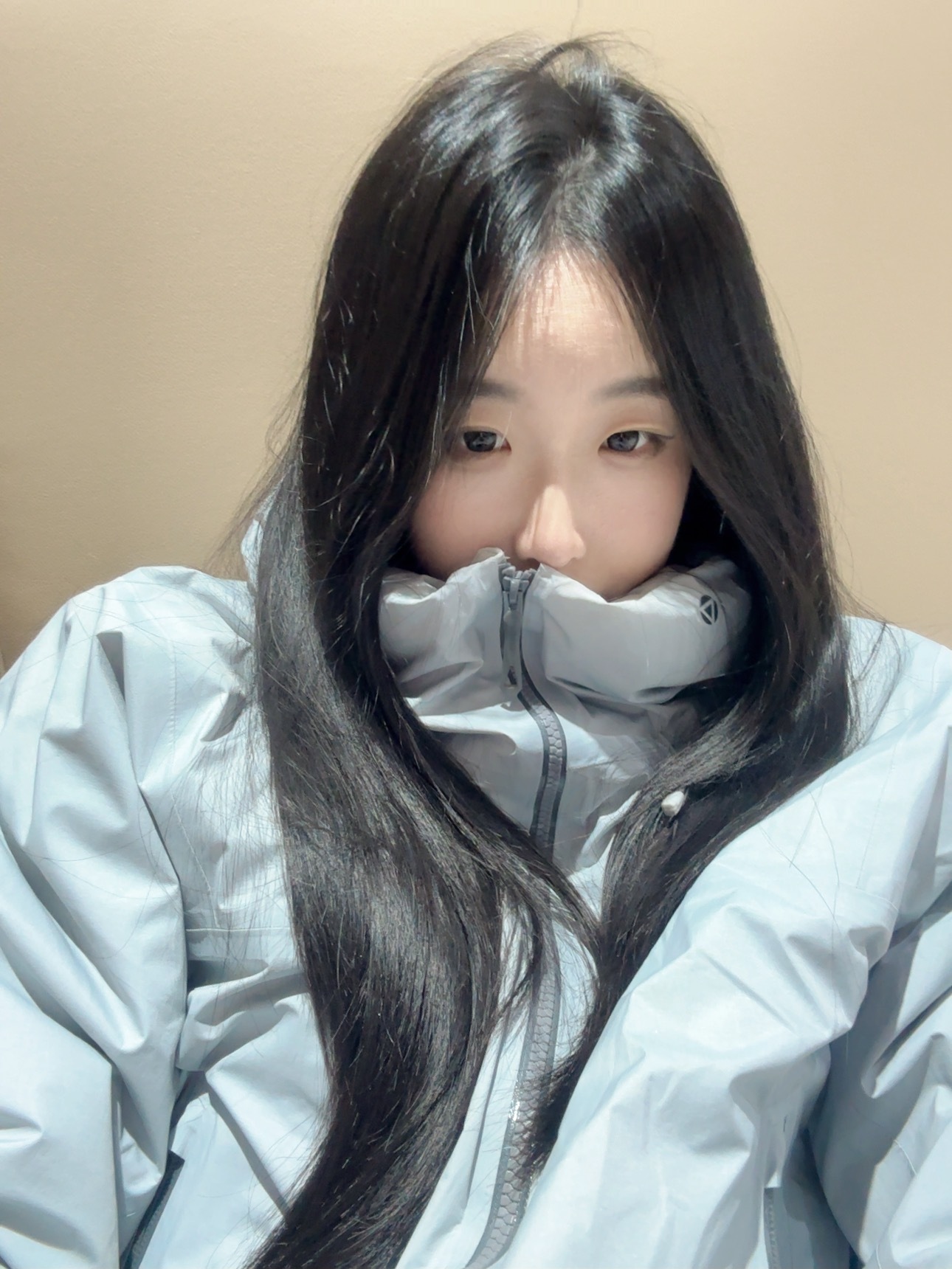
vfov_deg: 60.0
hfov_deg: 46.8
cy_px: 634
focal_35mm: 30
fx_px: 1100
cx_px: 476
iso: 400
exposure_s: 1/30
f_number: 1.9
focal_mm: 2.69
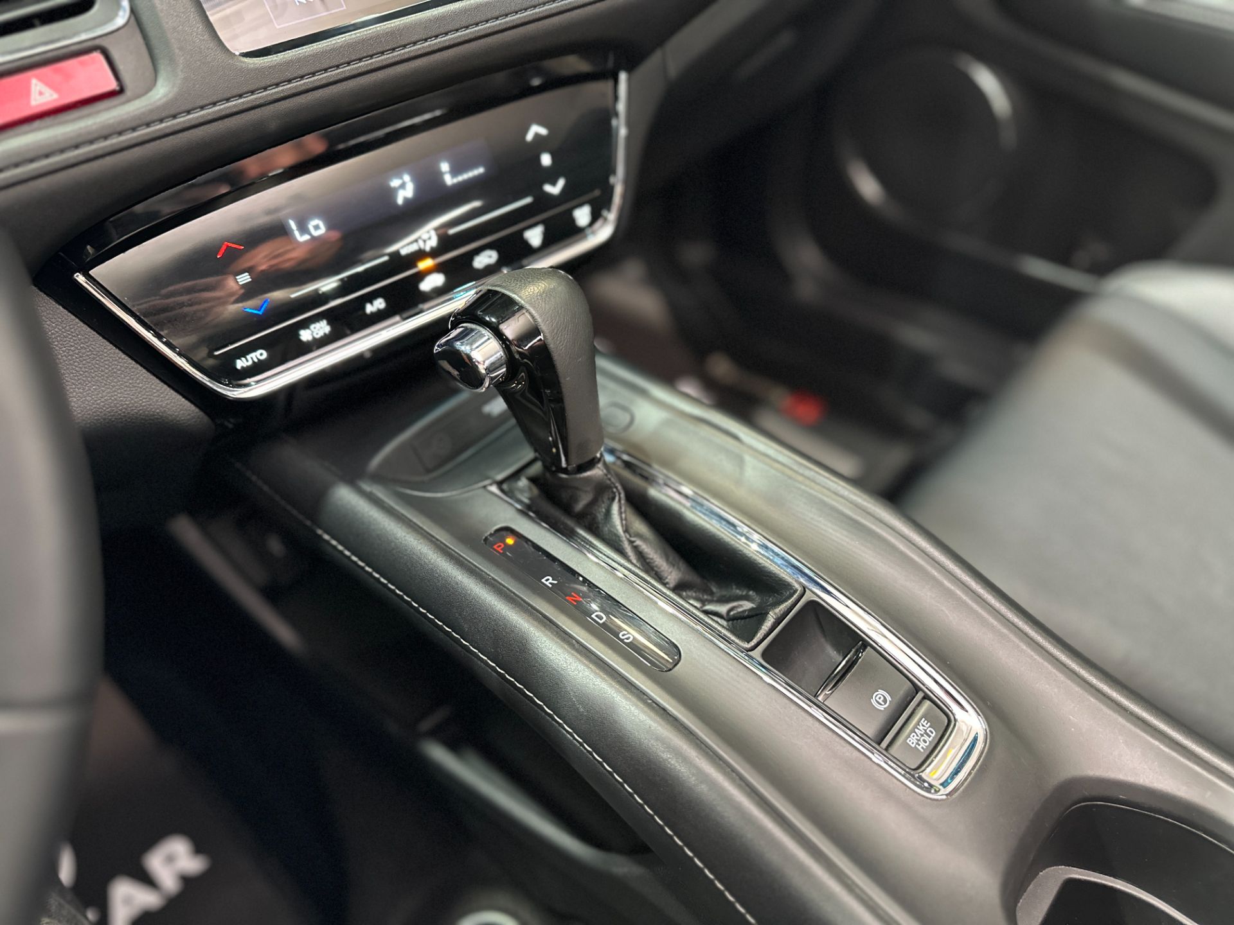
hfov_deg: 71.6
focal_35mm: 24
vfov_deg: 56.8
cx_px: 617
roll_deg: +2.3
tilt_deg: -44.5
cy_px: 462
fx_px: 856
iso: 800
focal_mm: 6.86
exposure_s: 1/40
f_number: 1.78
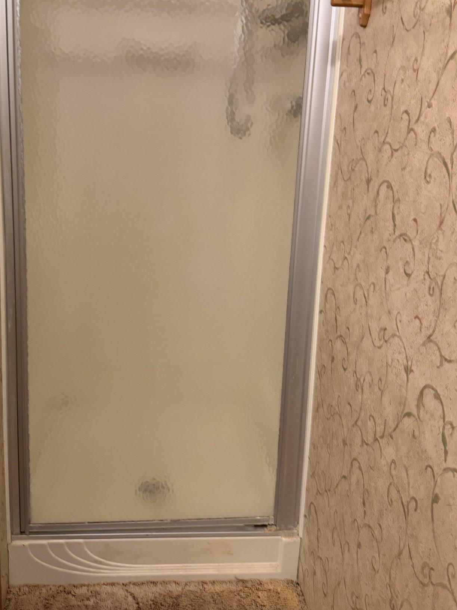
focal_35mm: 34
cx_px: 191
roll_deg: -1.7
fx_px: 598
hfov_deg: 41.7
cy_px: 245
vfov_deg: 53.6
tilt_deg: -11.4
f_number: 1.78
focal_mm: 6.76
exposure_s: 1/60
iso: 400
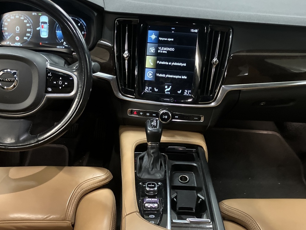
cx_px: 159
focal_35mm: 42
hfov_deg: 44.8
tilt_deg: -27.6
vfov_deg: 34.3
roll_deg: -2.0
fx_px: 371
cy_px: 128
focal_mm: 3.99
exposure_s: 1/25
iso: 500
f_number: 1.8
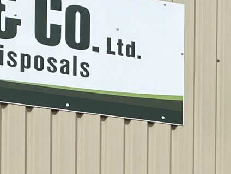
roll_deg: -1.5
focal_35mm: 157
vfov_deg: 8.7
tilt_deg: +3.8
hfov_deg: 12.5
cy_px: 392
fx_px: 1048
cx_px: 210
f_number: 1.8
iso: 32
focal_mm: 4.25
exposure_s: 1/4608
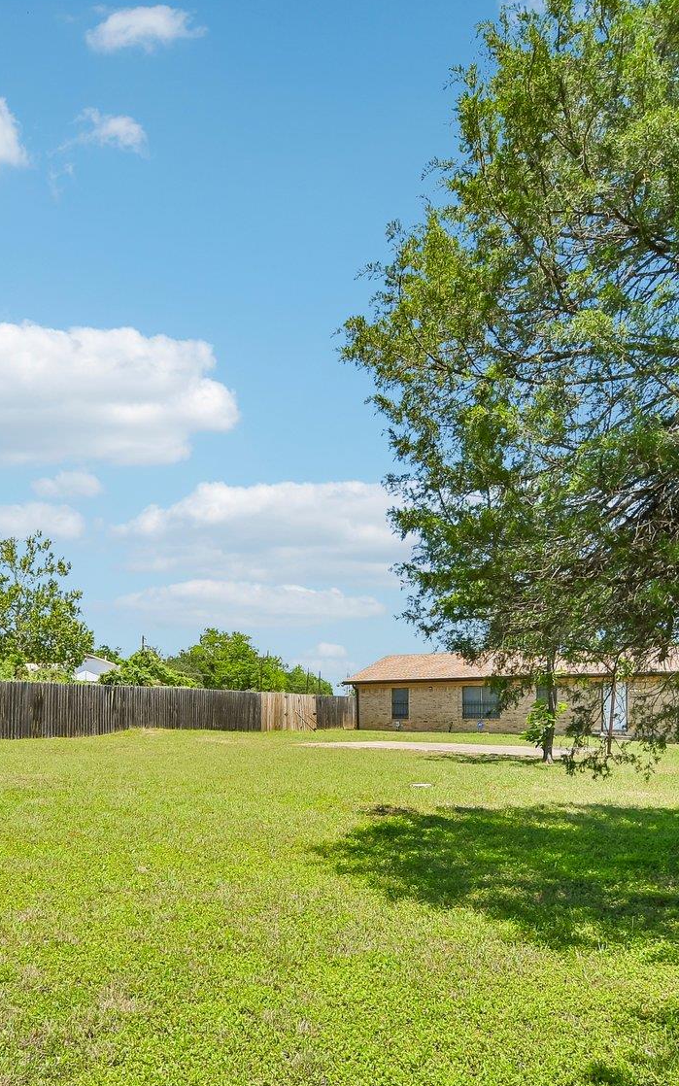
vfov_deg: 66.0
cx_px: 275
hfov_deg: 44.3
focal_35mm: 28
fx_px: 829
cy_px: 641
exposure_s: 1/1000
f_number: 8
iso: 400
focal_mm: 10
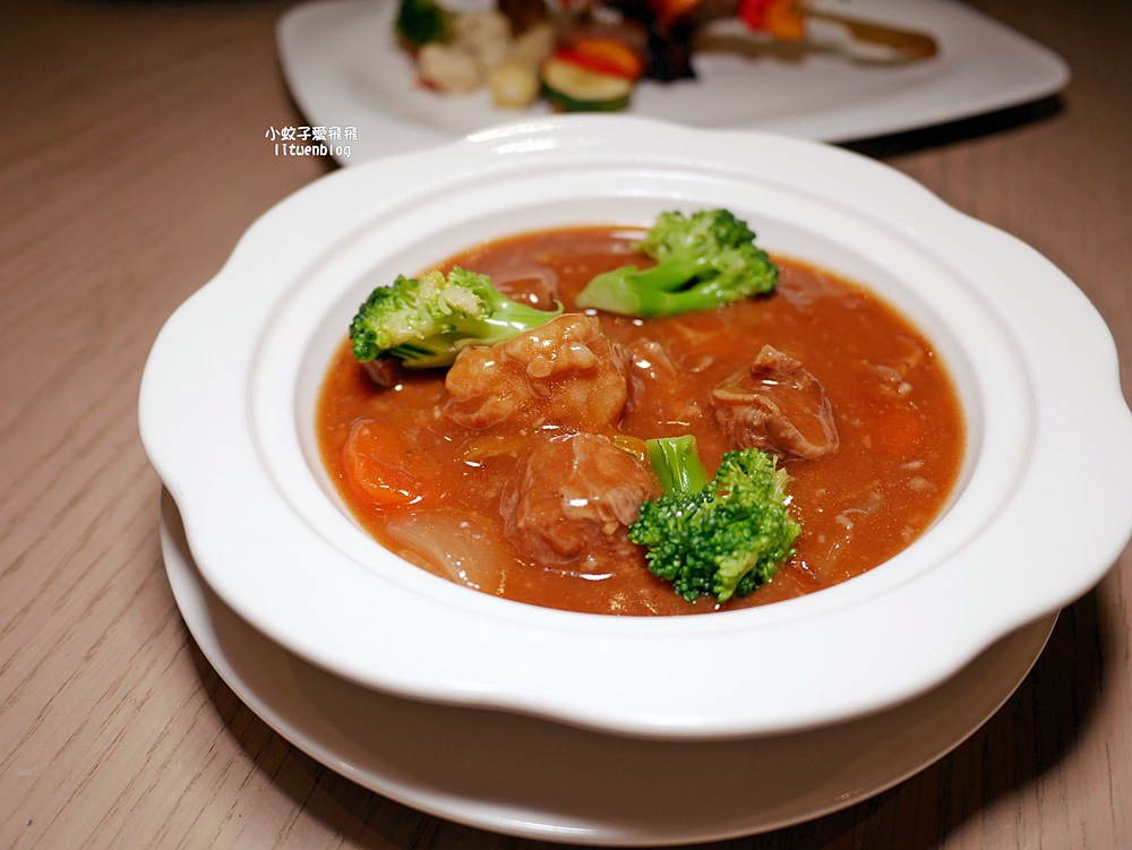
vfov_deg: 49.8
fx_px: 916
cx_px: 566
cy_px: 425
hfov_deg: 63.4
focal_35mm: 28
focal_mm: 14
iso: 200
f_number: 2.5
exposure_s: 1/60
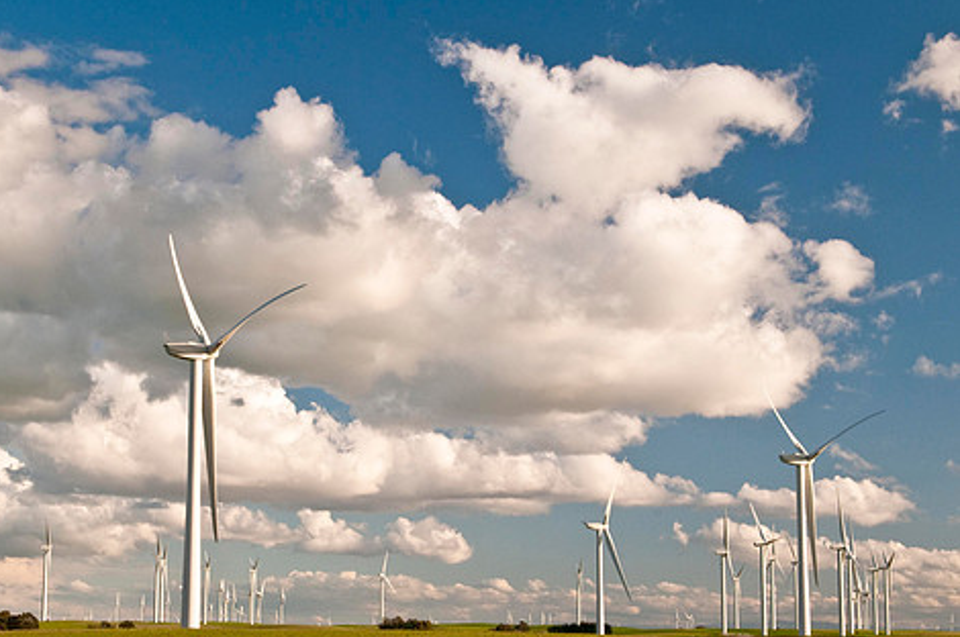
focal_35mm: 74
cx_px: 370
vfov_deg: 18.4
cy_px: 328
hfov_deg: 27.3
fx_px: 1971
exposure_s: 1/60
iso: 200
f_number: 13
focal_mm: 40
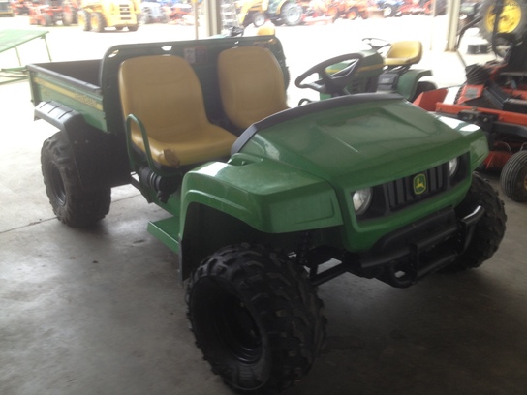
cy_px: 198
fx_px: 533
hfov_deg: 52.6
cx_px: 264
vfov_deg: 40.7
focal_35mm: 35
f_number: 2.4
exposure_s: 1/30
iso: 50
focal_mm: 4.28
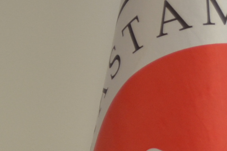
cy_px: -3
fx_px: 1299
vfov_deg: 6.6
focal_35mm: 206
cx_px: -281
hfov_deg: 9.2
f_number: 4
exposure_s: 1/30
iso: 250
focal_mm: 24
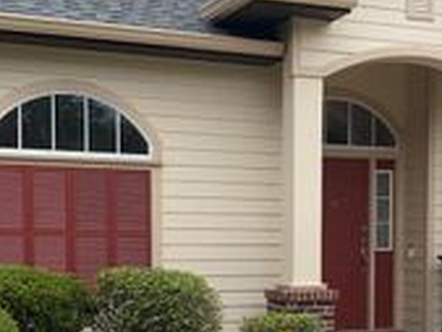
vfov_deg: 18.9
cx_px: 332
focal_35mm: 77
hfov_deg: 25.0
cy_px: 284
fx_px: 984
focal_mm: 4.25
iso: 32
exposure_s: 1/919
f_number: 1.8
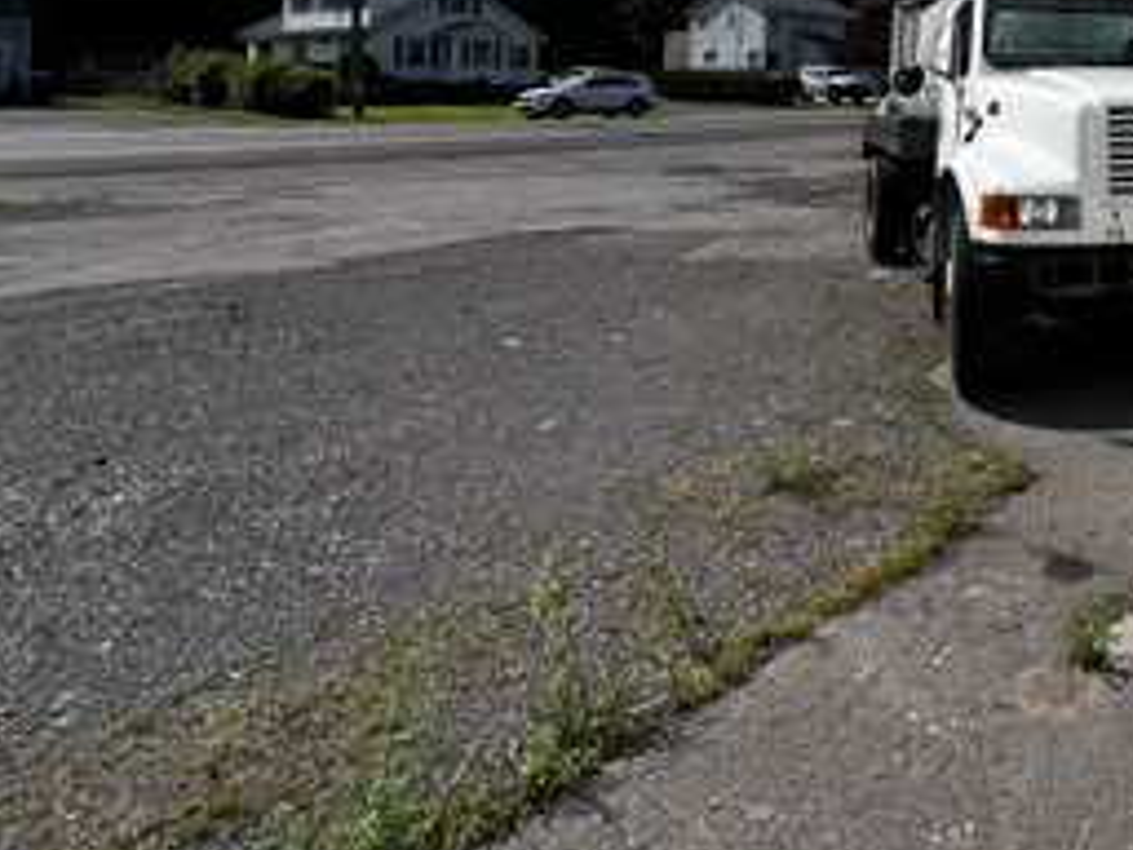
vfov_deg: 47.2
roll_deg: +0.2
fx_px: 851
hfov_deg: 54.8
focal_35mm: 26
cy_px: 71
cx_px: 1093
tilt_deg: +1.6
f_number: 1.8
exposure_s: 1/2222
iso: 32
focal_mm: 1.57
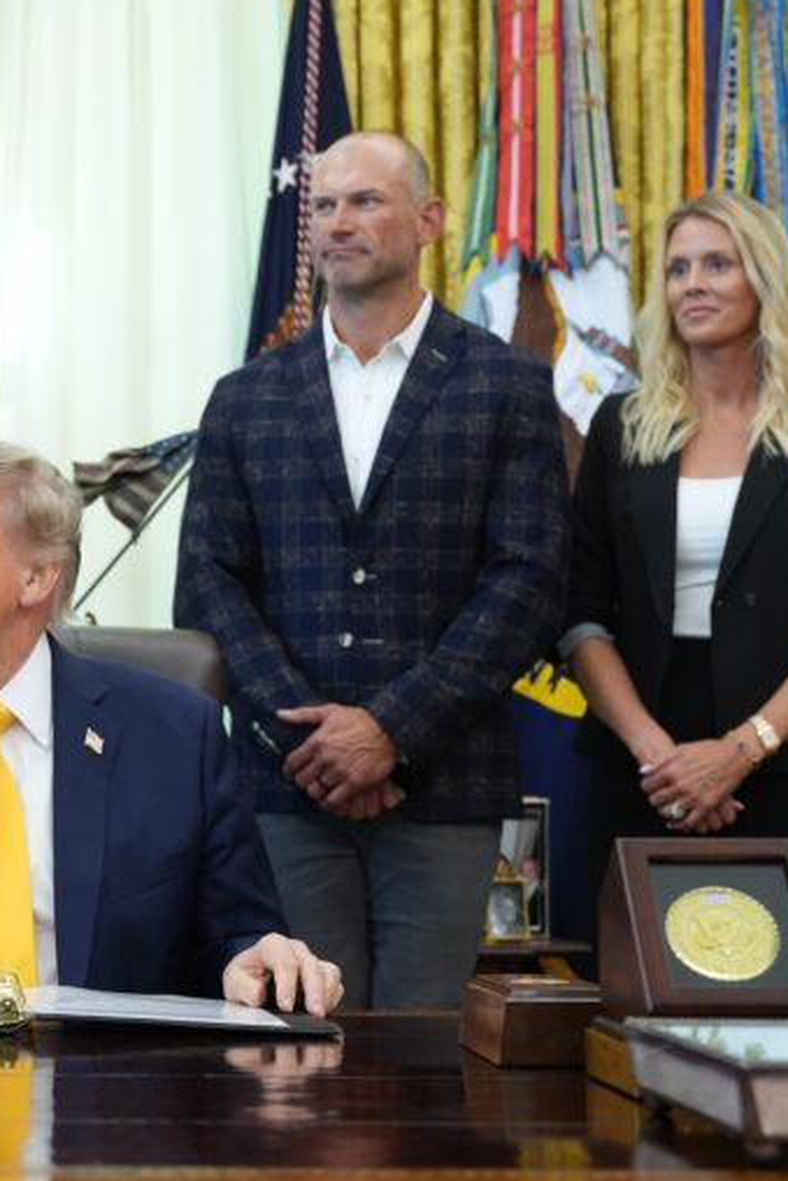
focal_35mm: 71
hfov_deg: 18.6
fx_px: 2329
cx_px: -44
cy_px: 588
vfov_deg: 28.4
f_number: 4
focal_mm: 47
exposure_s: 1/100
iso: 3200
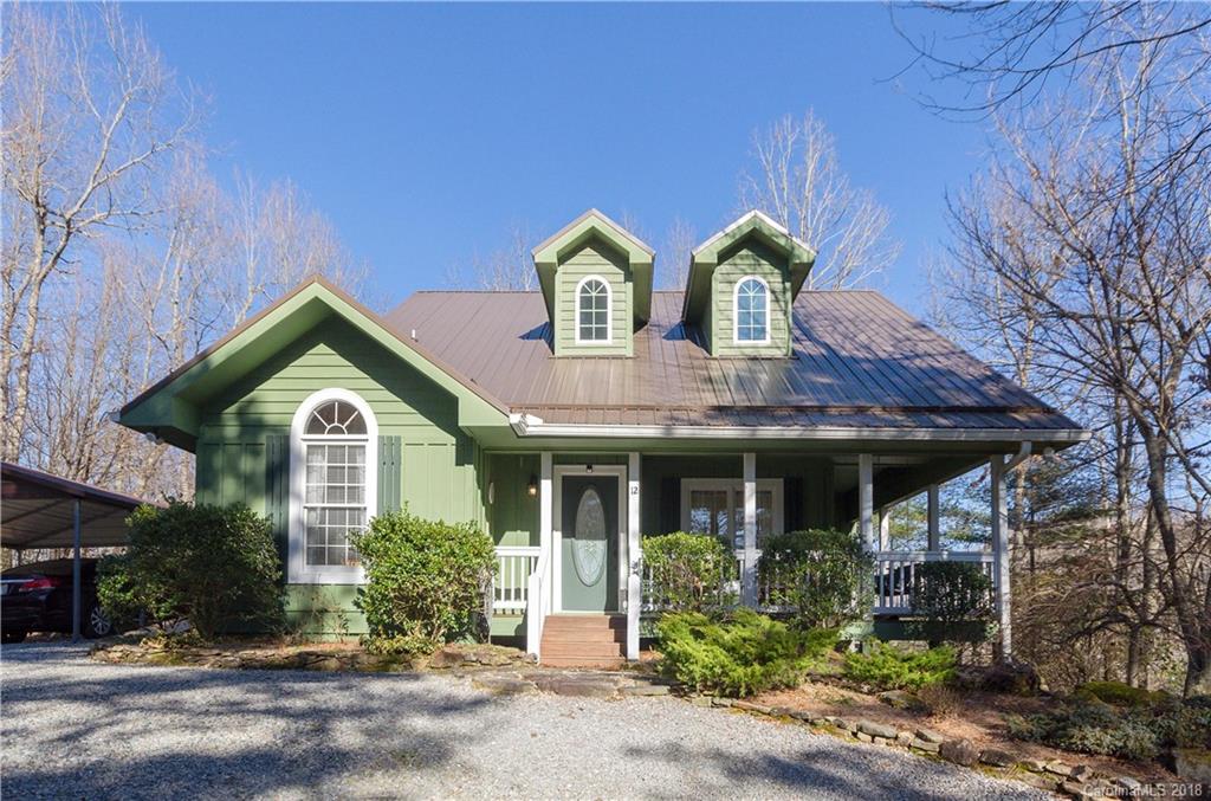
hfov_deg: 90.2
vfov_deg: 67.1
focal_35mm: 18
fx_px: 604
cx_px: 606
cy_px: 400
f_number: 7.1
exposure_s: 1/800
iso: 250
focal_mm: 12
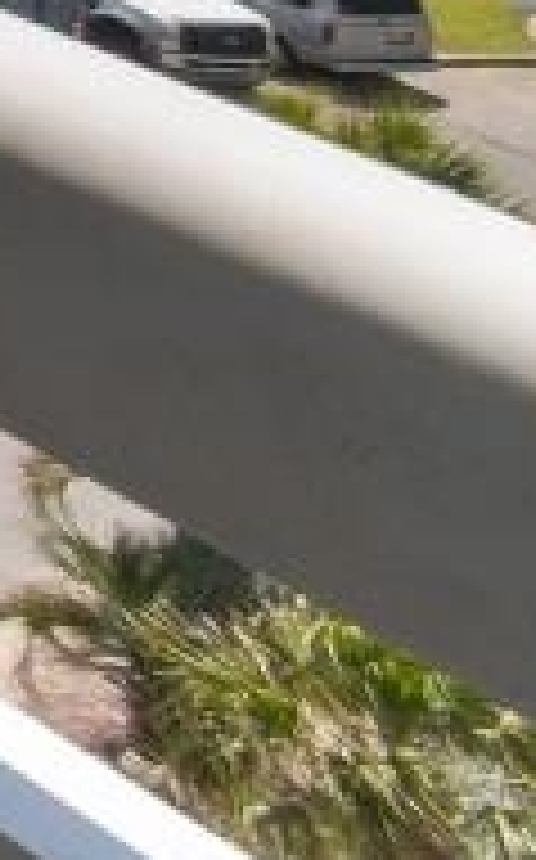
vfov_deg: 12.5
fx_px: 3045
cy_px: -1229
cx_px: -2892
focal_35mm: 130
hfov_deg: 4.9
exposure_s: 1/125
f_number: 5.6
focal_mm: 10
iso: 100
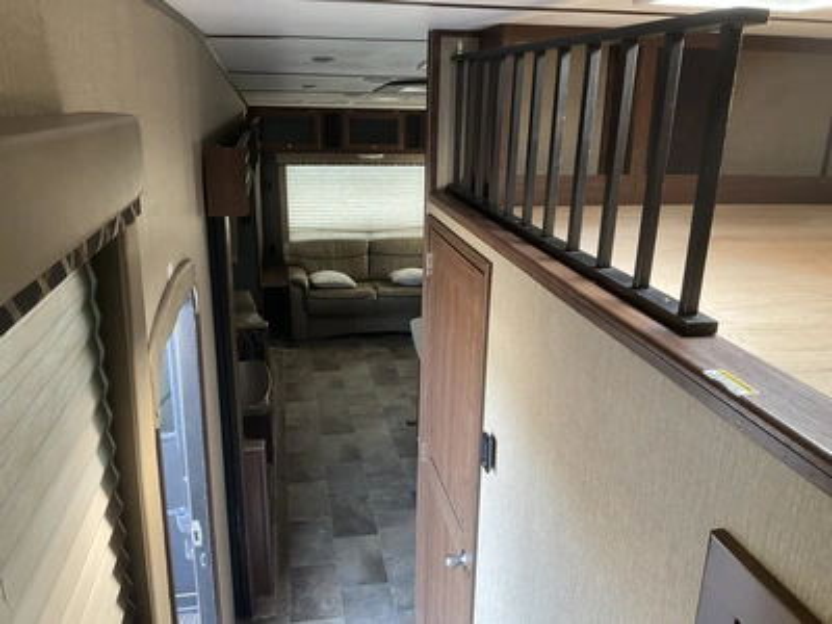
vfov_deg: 48.2
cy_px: 312
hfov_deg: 61.7
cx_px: 416
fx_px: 697
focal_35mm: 29
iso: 80
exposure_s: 1/60
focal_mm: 3
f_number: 1.8
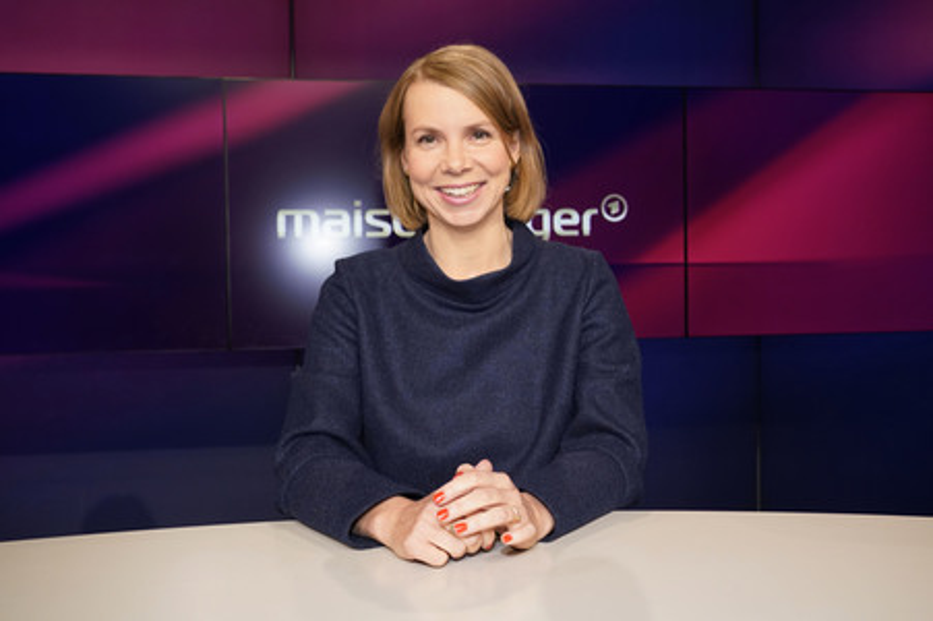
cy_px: 310
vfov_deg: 39.9
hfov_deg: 57.3
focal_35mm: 33
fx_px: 855
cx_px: 466
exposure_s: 1/125
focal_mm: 33
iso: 2000
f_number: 5.6
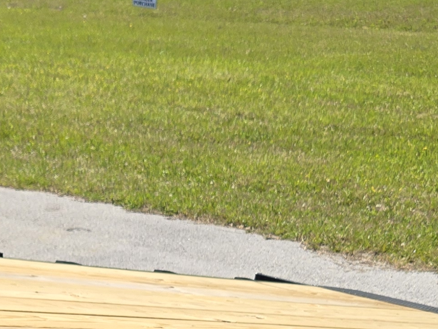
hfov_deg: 20.5
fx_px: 1202
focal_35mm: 95
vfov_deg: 14.7
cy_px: 468
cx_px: 117
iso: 25
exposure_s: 1/1468
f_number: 1.8
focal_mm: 5.4
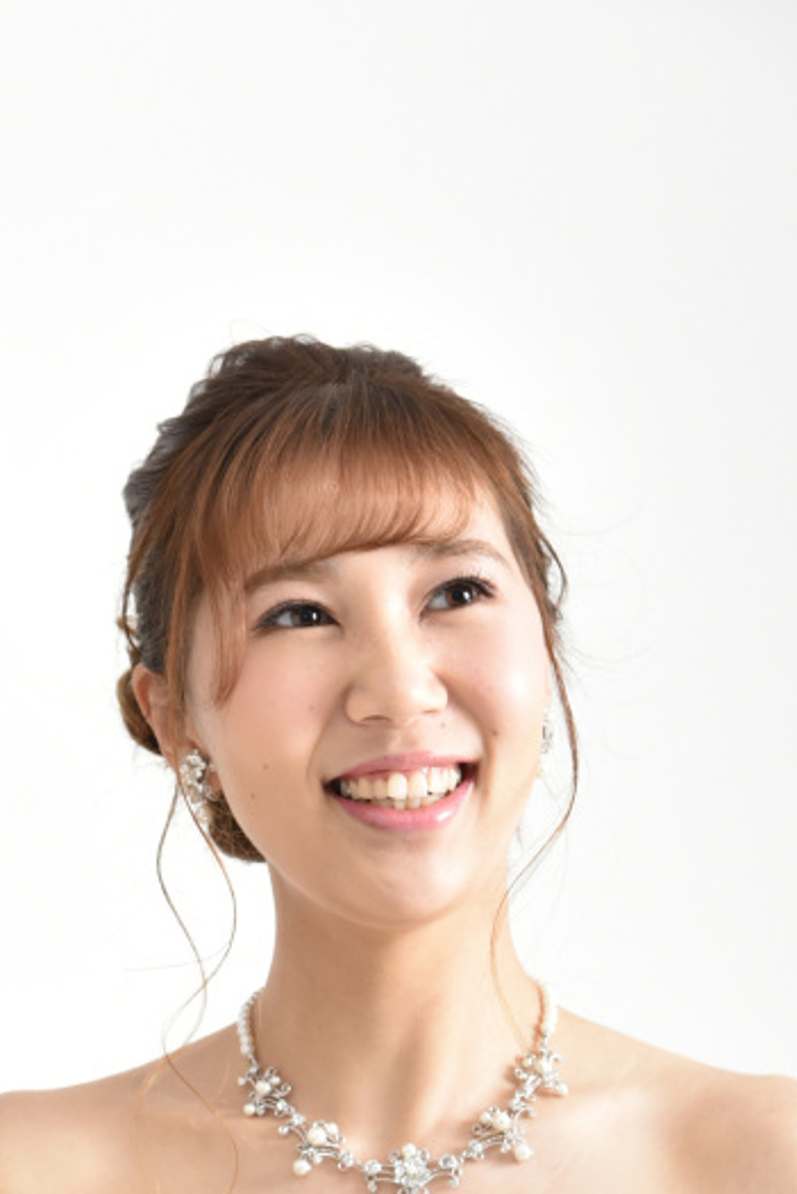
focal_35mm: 148
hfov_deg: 9.3
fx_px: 4911
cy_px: 1296
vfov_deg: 13.6
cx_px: 129
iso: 320
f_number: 5
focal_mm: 65
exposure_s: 1/160
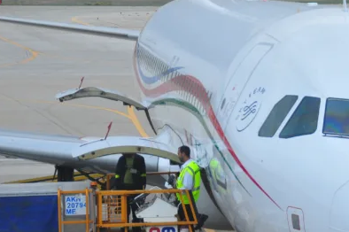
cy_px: 146
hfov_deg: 10.8
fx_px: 1840
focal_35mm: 190
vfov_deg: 7.2
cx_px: 267
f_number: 5.6
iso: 640
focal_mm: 65
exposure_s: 1/50
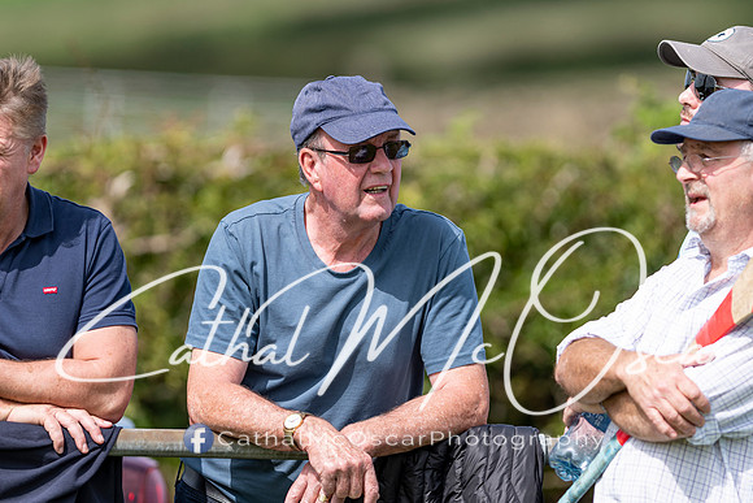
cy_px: 252
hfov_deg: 4.6
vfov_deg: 3.1
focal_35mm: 450
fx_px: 9414
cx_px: 376
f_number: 2.8
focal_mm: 300
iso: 100
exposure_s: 1/1600
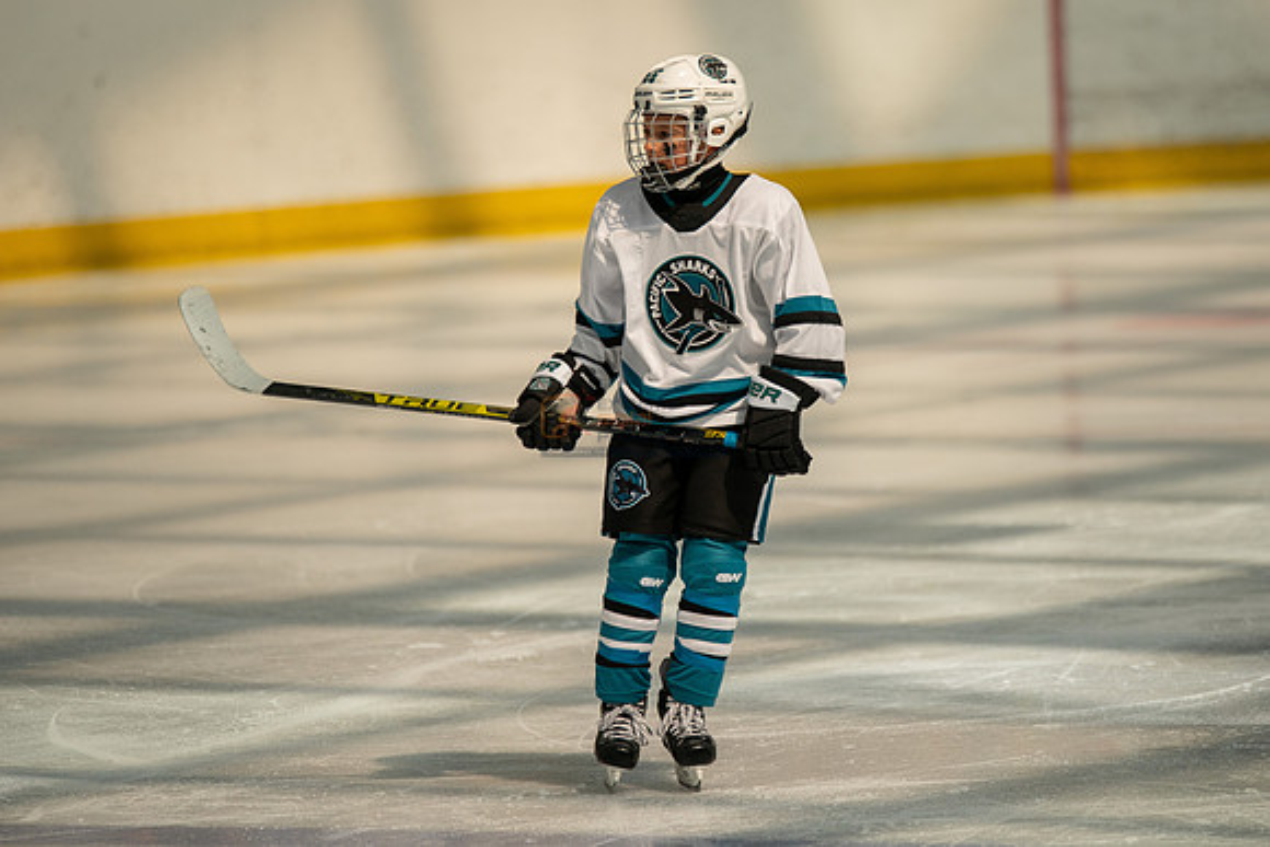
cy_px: 346
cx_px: 704
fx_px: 12900
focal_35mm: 366
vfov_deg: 3.8
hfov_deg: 5.6
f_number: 3.2
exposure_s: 1/6400
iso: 1600
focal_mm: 300
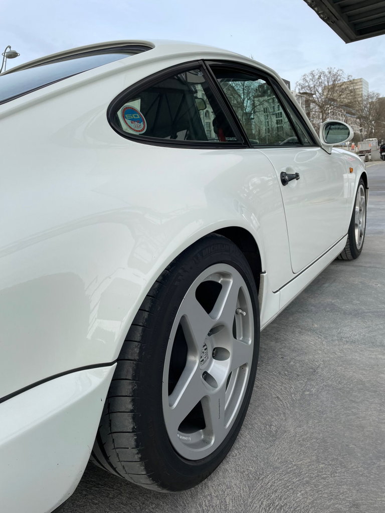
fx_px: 386
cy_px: 256
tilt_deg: -10.6
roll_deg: +6.7
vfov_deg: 67.3
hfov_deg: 53.1
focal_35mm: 26
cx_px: 192
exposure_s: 1/2020
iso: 32
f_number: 1.6
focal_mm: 4.2
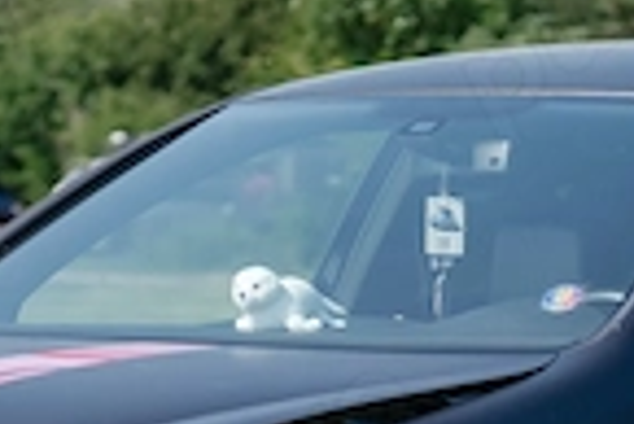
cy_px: 518
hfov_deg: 6.6
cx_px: 433
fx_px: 5482
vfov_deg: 4.4
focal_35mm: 311
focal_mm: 75
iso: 250
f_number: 2.8
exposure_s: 1/2000
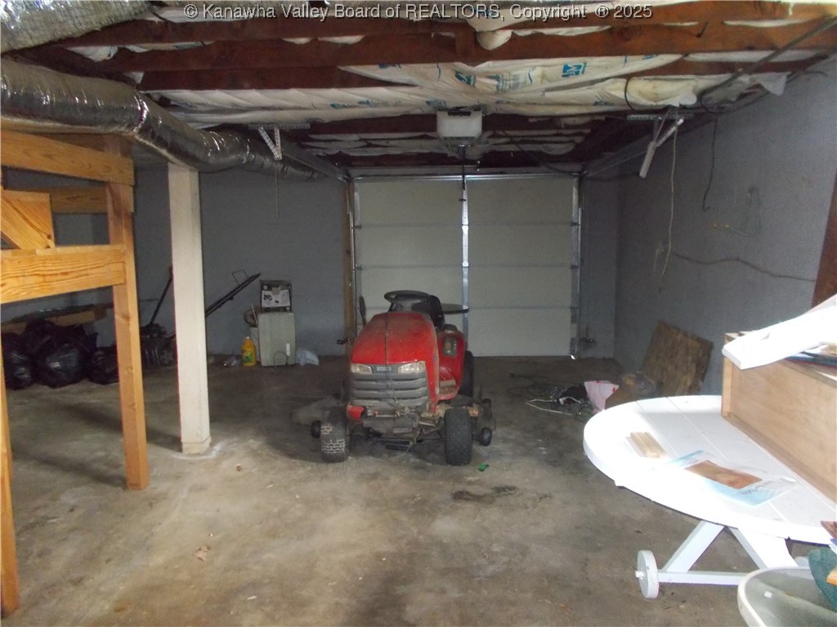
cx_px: 418
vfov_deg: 53.1
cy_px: 314
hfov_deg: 67.3
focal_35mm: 26
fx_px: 629
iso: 800
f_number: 3.2
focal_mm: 4.6
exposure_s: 1/25
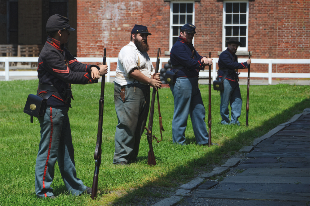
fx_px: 1050
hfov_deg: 16.8
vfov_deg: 11.2
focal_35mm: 122
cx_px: 155
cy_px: 103
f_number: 5.6
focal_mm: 122
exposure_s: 1/1000
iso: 200
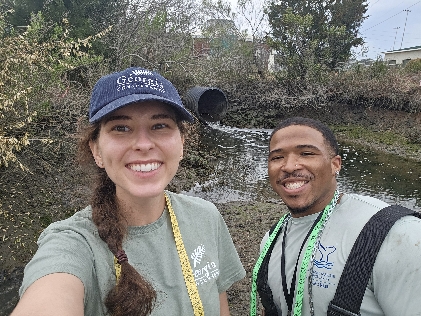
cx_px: 210
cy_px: 158
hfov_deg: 69.4
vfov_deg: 54.9
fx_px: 304
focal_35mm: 25
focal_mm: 3.3
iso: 25
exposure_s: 1/181
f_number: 2.2
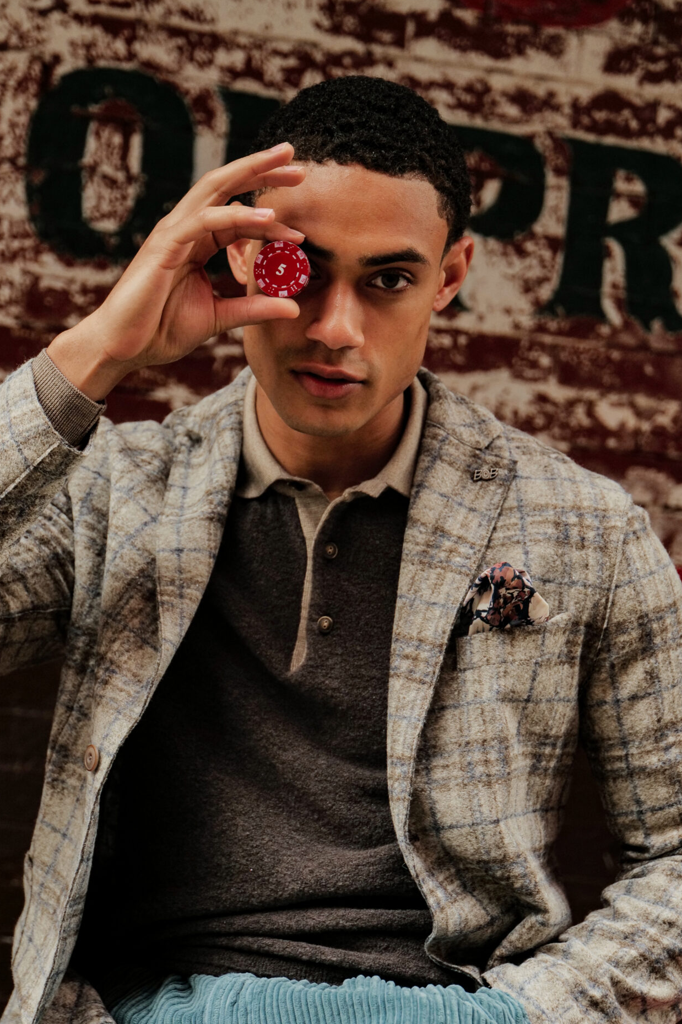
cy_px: 667
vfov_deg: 20.0
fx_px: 2898
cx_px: 282
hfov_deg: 13.4
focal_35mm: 102
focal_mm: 74
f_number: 3.9
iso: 640
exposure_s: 1/250
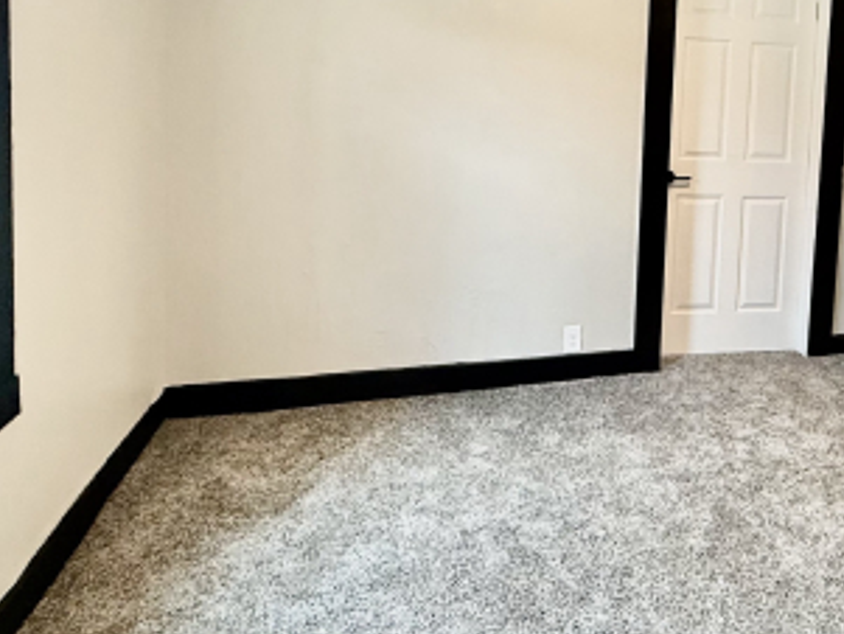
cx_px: 677
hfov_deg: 54.3
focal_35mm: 31
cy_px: 143
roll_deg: -3.1
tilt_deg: -3.3
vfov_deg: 43.7
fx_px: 756
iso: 400
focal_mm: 2.22
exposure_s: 1/60
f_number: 2.2
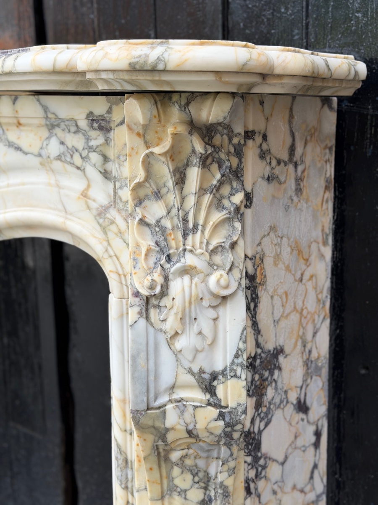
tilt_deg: -12.2
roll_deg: +0.5
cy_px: 252
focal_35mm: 48
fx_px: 699
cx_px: 189
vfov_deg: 39.7
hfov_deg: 30.3
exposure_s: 1/631
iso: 64
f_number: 1.78
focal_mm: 6.76
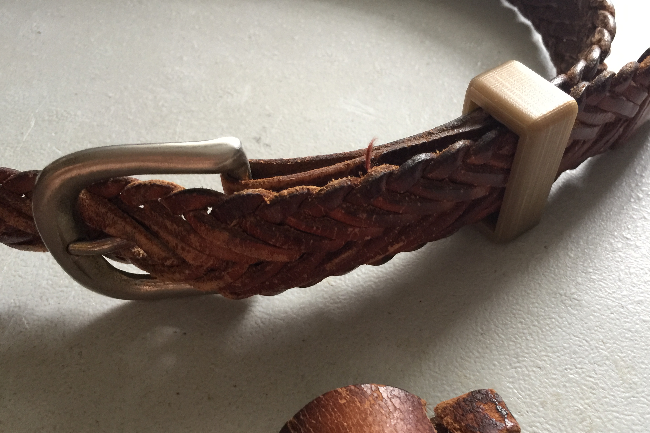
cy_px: 266
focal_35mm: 34
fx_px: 614
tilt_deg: -52.7
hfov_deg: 55.7
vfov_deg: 38.7
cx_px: 364
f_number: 2.2
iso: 125
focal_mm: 4.15
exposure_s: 1/17
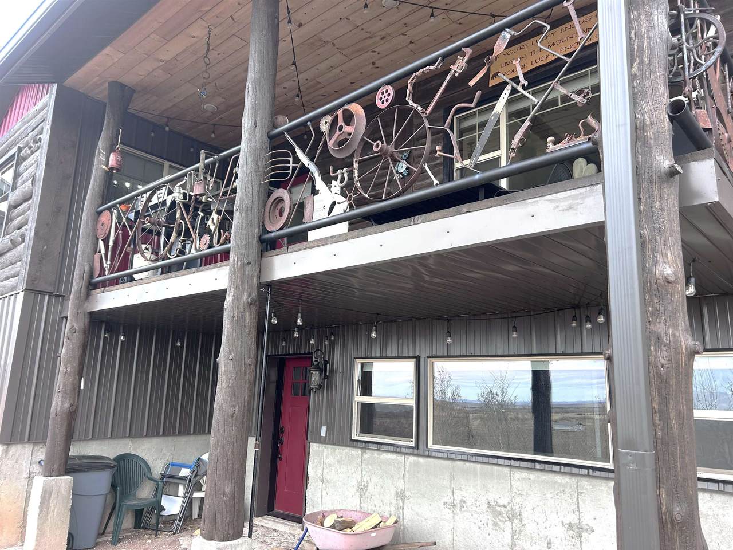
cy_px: 275
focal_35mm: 26
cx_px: 366
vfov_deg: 53.1
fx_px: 551
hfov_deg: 67.3
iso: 50
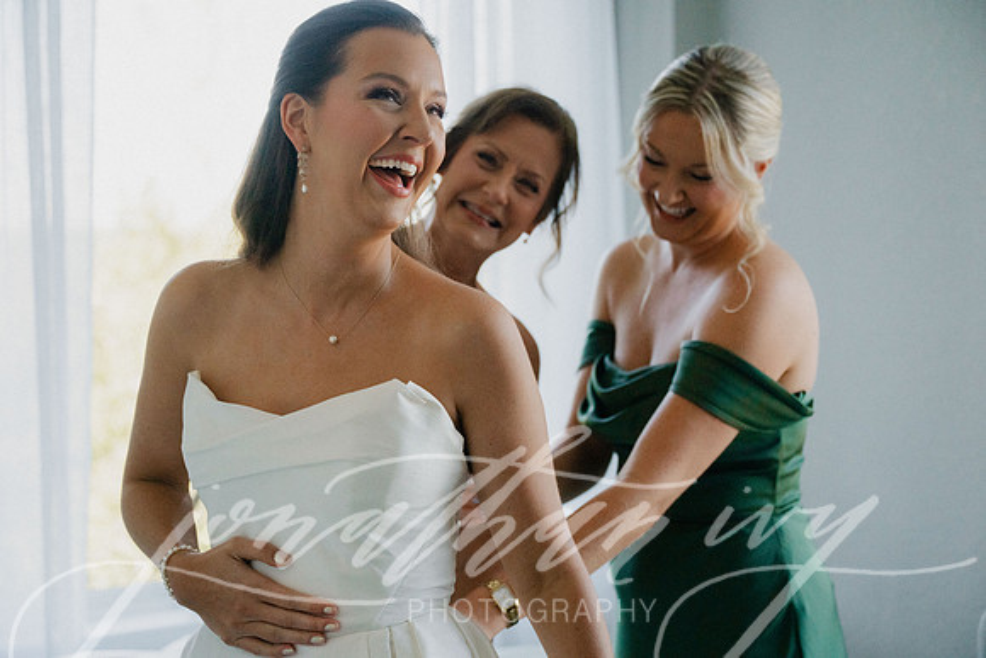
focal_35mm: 55
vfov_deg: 24.6
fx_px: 1507
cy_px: 329
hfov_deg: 36.2
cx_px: 493
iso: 2500
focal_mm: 55
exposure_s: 1/2500
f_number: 3.2
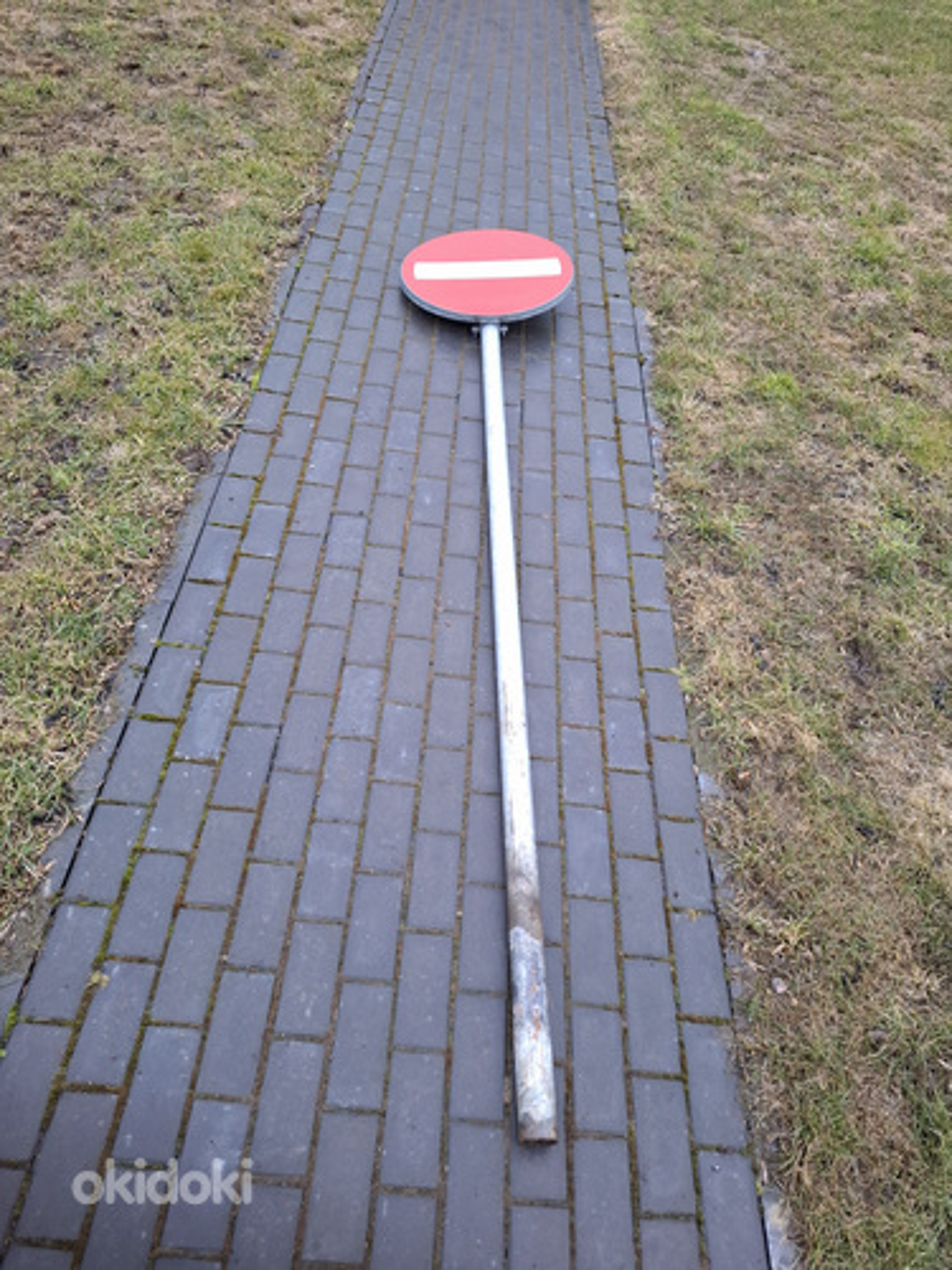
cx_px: 476
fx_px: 843
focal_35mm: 23
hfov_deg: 58.9
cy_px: 635
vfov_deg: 73.9
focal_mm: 5.54
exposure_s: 1/100
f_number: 1.8
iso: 250
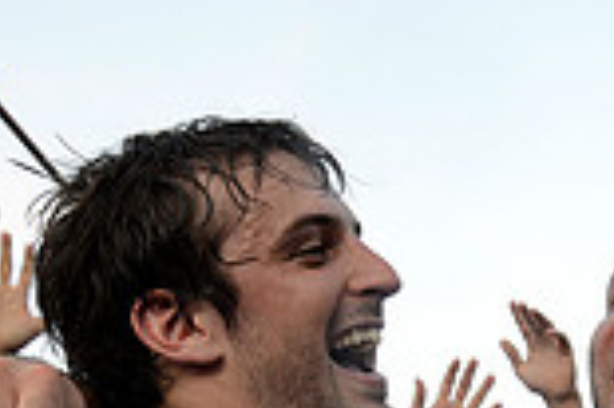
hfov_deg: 21.9
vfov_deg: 13.7
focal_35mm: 90
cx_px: 602
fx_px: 1533
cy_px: 703
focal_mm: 24
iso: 640
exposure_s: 1/640
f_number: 5
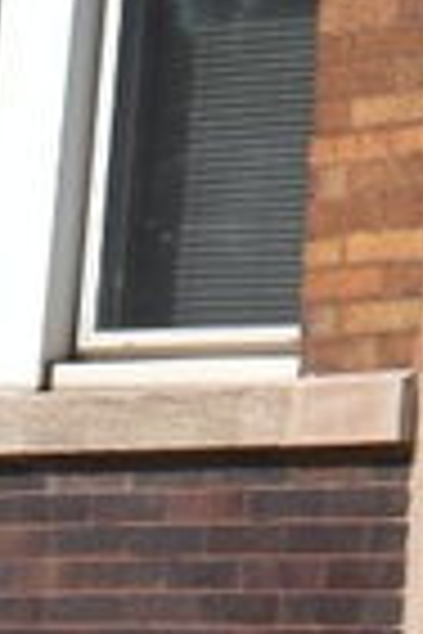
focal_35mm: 207
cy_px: -342
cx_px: 1323
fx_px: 3648
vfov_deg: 9.6
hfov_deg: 6.1
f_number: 10
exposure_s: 1/400
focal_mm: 18
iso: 200
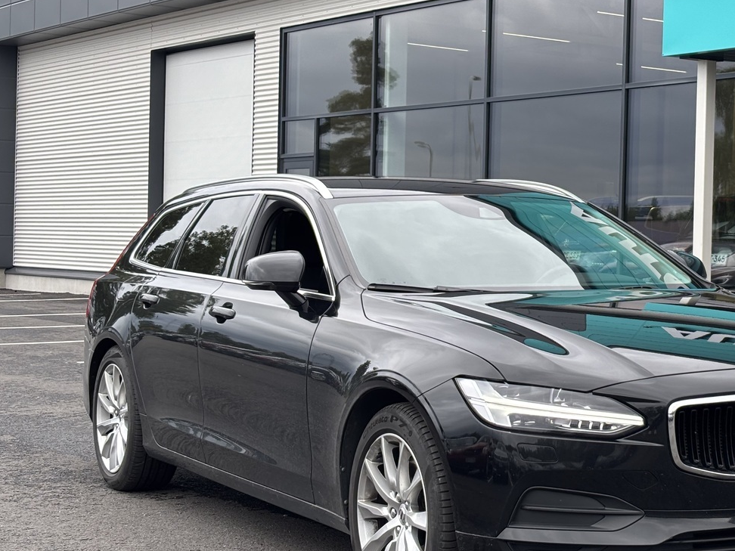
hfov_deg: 25.1
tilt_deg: -0.1
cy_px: 254
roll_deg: -0.9
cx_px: 541
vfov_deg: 19.1
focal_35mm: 77
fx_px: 1635
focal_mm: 5.96
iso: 32
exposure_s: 1/591
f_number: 1.6
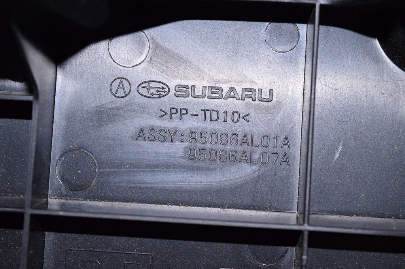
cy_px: 134
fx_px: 877
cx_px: 202
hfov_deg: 26.0
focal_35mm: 78
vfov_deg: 17.5
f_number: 8
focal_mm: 52
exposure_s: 1/160
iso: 1600
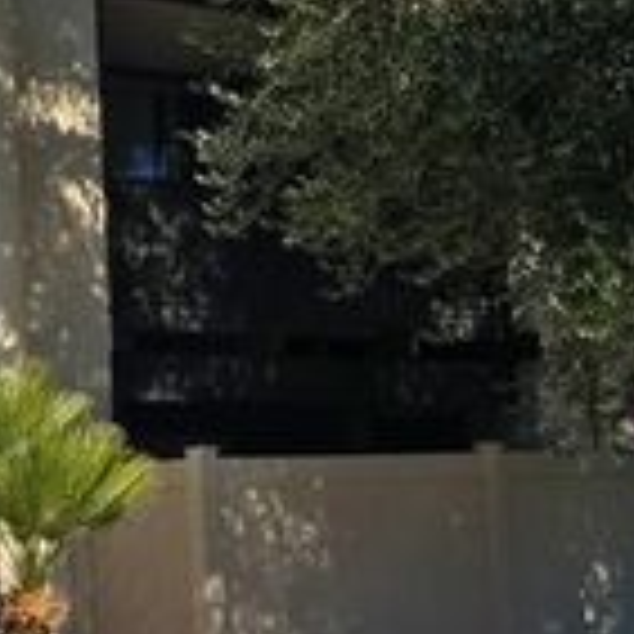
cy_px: 330
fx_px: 1886
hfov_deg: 18.8
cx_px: 85
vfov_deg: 19.1
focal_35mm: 91
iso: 25
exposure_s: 1/2653
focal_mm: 4.15
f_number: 2.2
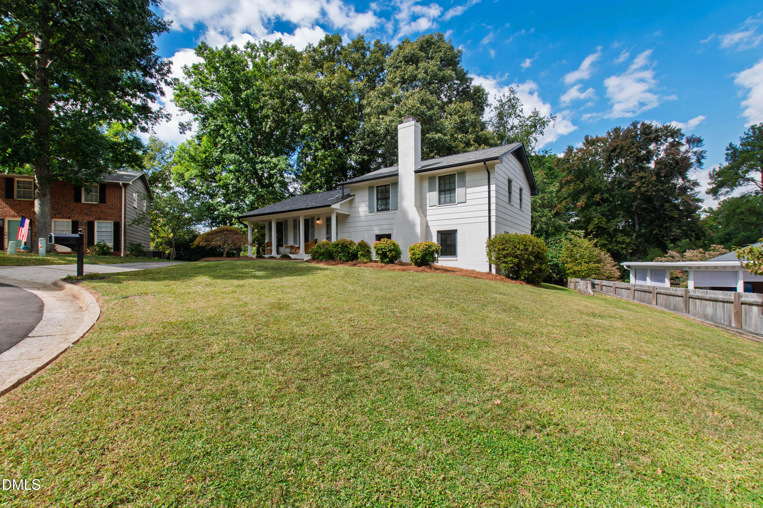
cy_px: 254
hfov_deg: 100.4
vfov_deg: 77.3
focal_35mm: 15
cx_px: 382
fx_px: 318
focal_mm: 10
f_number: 8
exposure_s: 1/125
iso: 100
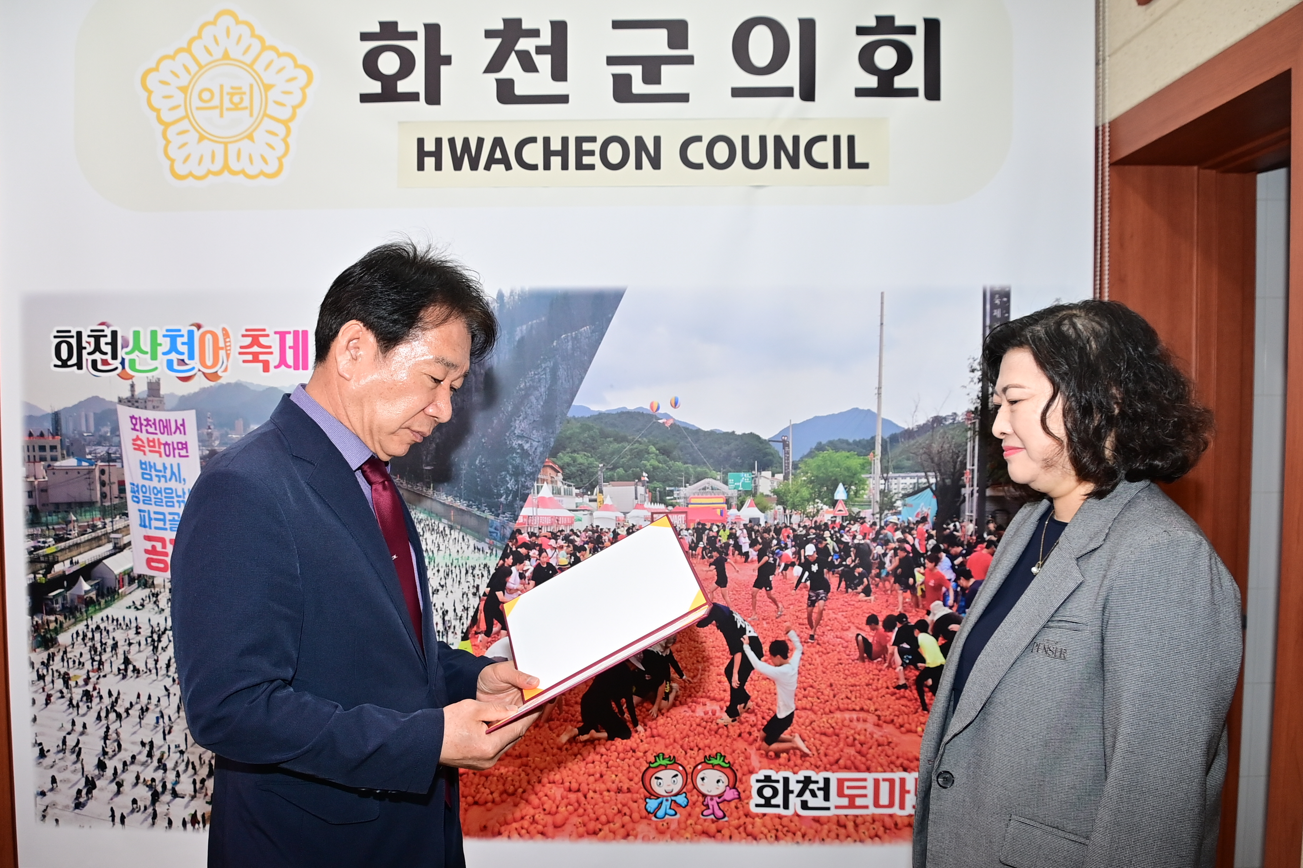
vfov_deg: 47.9
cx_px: 652
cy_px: 434
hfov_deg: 67.4
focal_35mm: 27
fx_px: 977
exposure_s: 1/100
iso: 640
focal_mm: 18
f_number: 4.5
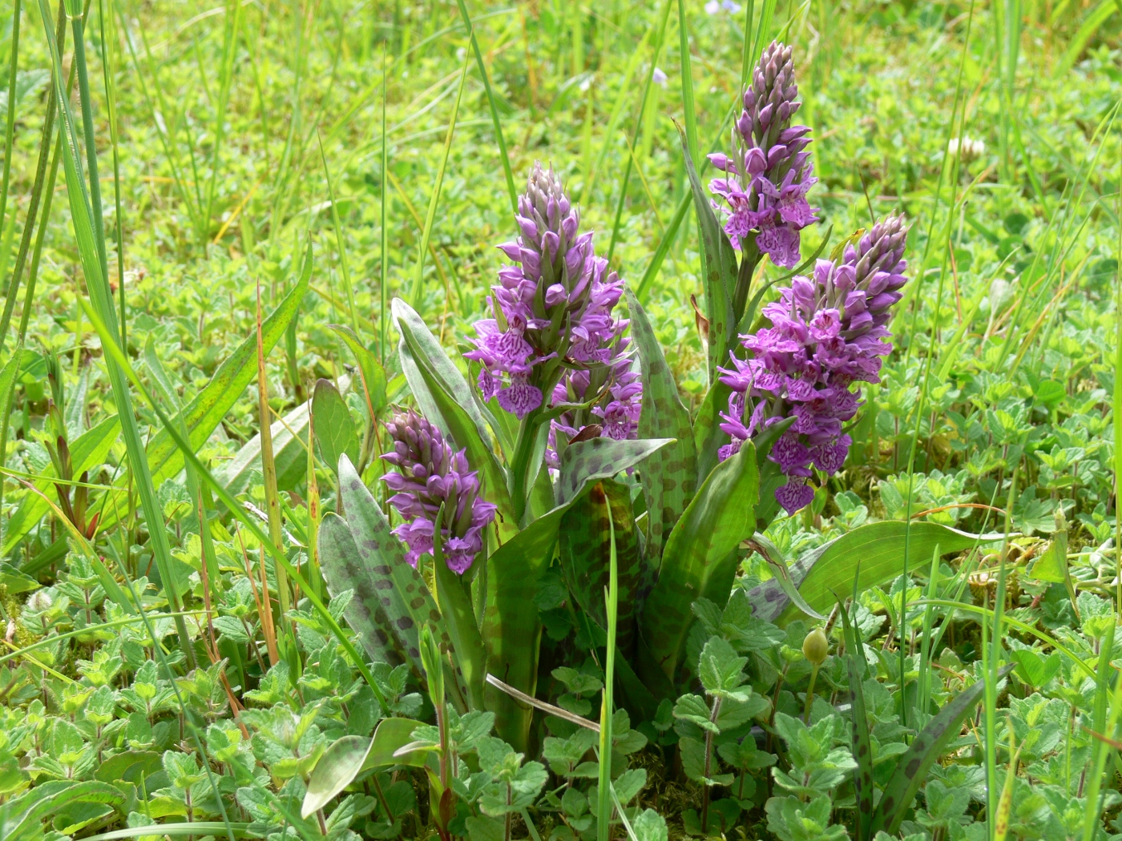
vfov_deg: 21.9
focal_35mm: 67
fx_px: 2172
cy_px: 420
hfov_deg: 29.0
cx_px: 561
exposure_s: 1/125
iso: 80
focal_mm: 14.2
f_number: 5.6
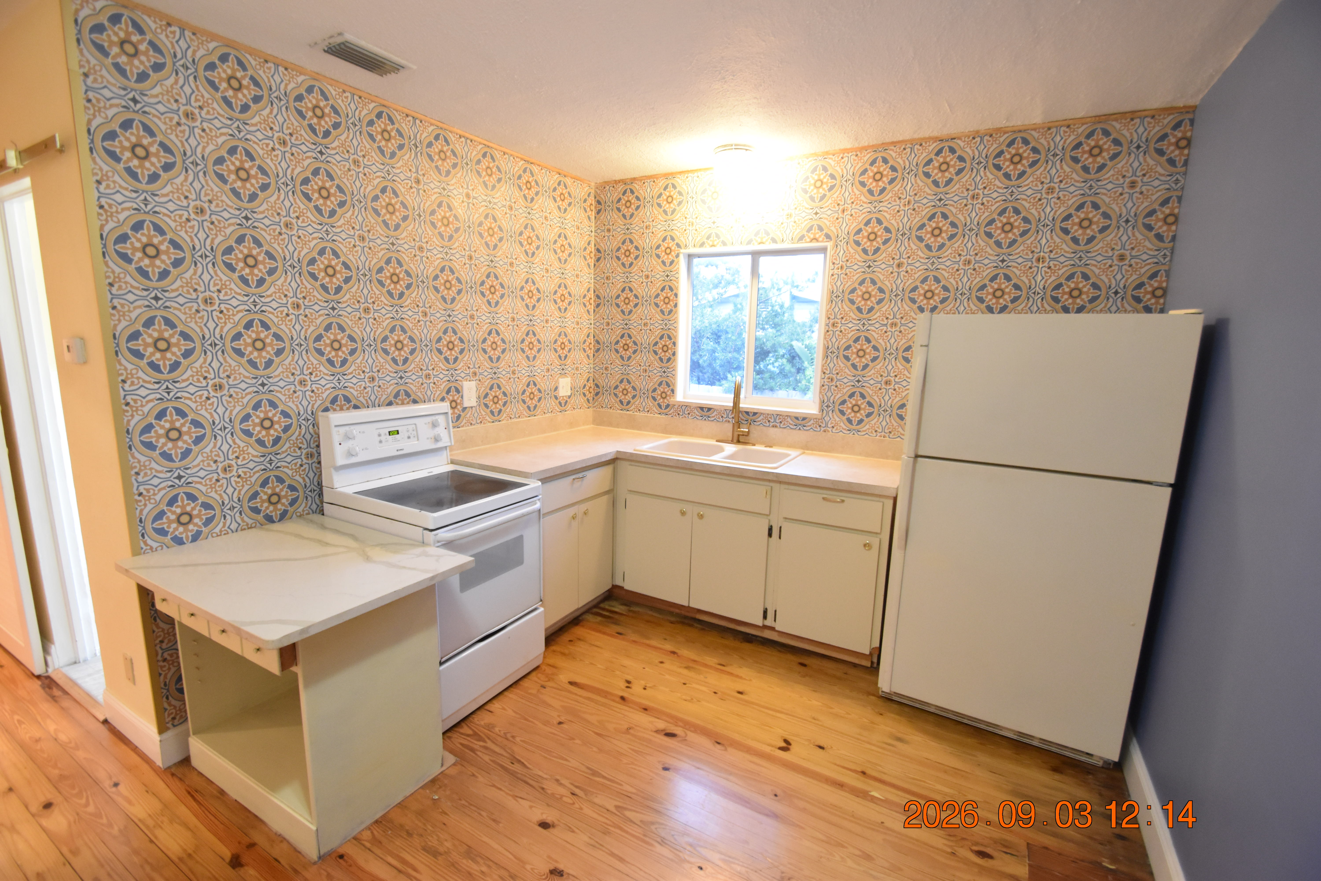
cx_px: 660
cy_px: 440
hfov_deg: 100.4
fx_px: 550
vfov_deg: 77.3
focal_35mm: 15
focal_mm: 10
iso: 1800
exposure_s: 1/60
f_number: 3.5
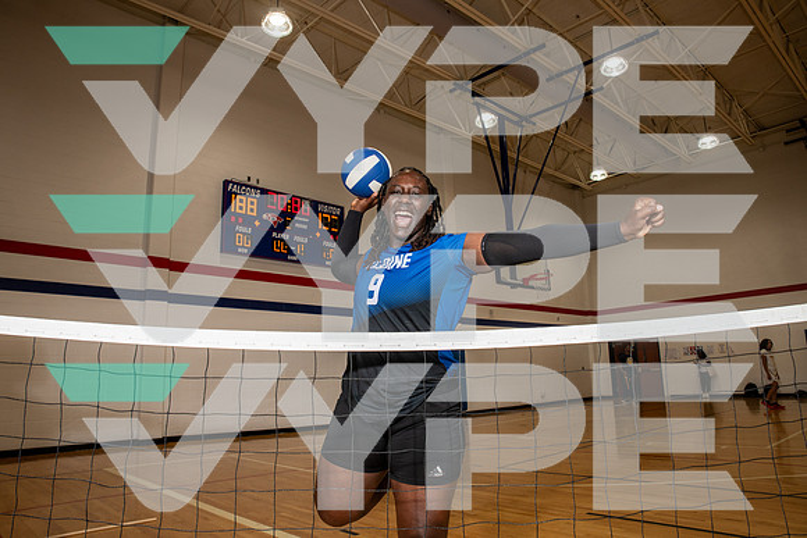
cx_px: 404
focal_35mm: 24
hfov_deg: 73.7
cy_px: 269
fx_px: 538
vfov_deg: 53.2
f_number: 6.3
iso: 320
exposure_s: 1/250
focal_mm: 24
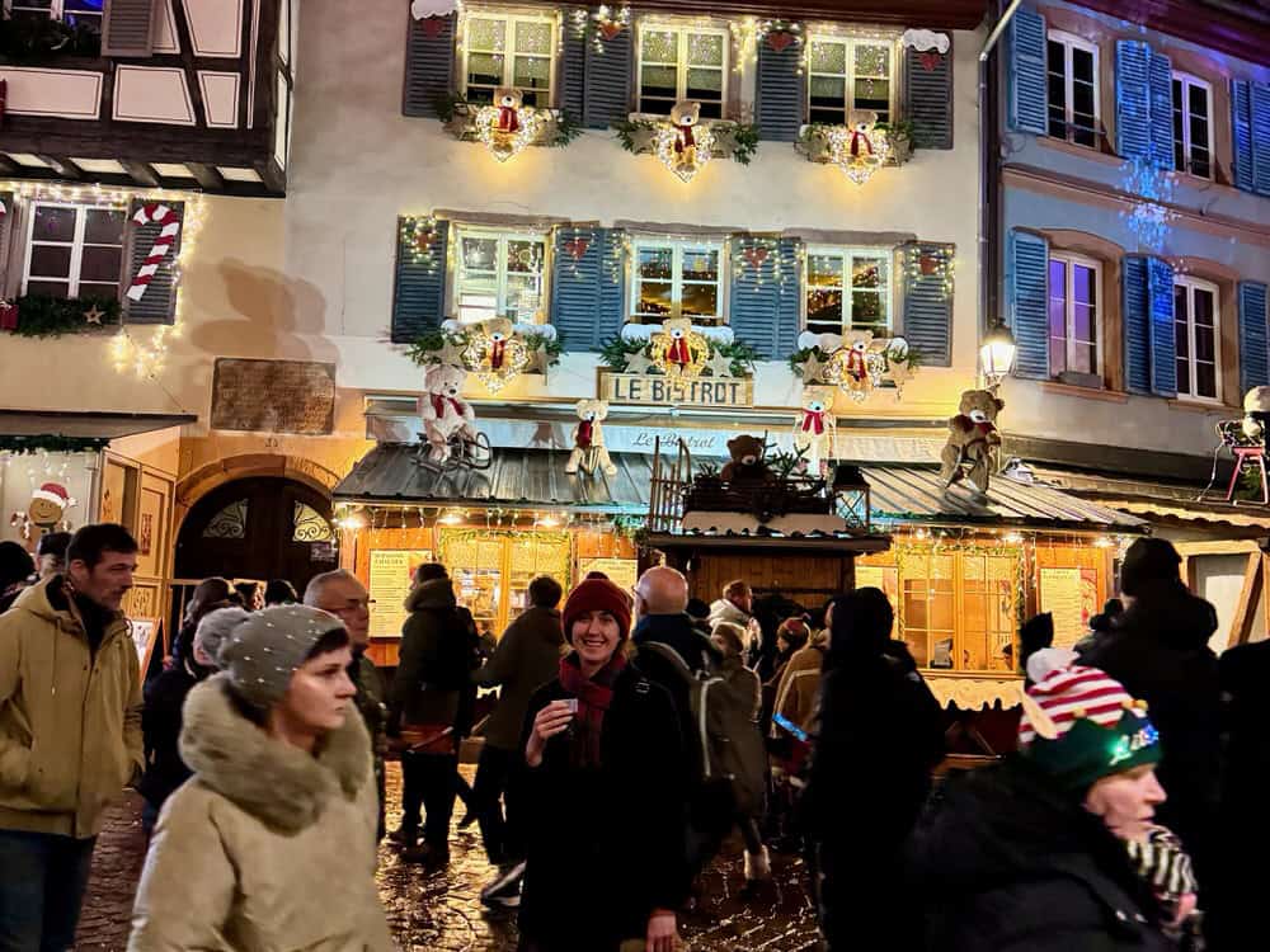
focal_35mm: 24
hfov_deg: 71.6
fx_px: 881
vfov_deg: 56.8
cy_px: 476
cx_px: 635
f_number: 1.8
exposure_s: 1/33
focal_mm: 6.8
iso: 1000
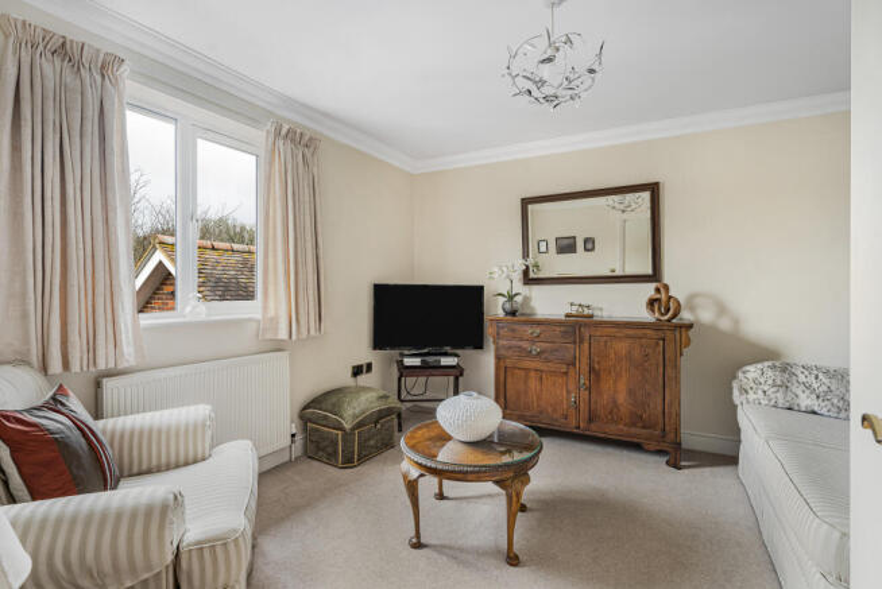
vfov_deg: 70.2
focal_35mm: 17
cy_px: 294
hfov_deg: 92.9
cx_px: 441
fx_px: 419
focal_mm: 17.1
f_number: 8
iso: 400
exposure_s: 1/5
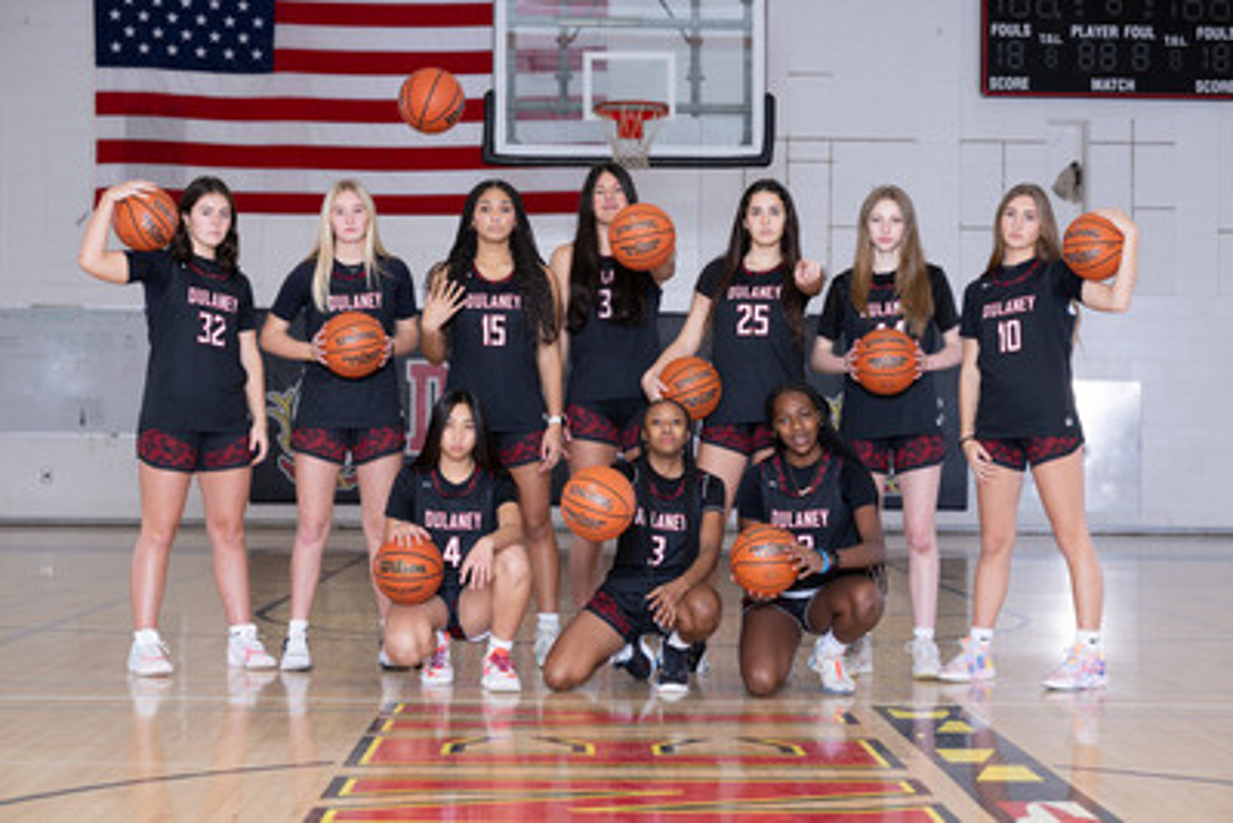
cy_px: 412
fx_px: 2398
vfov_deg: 19.5
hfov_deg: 28.8
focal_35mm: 70
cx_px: 616
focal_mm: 70
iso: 200
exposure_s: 1/100
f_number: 5
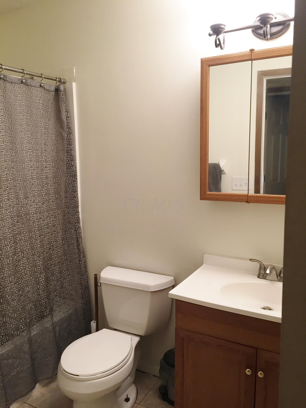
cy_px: 204
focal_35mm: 29
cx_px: 153
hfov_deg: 48.2
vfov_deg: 61.7
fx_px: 342
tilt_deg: -9.9
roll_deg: -1.0
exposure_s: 1/30
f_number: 2.2
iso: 80
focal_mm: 4.15
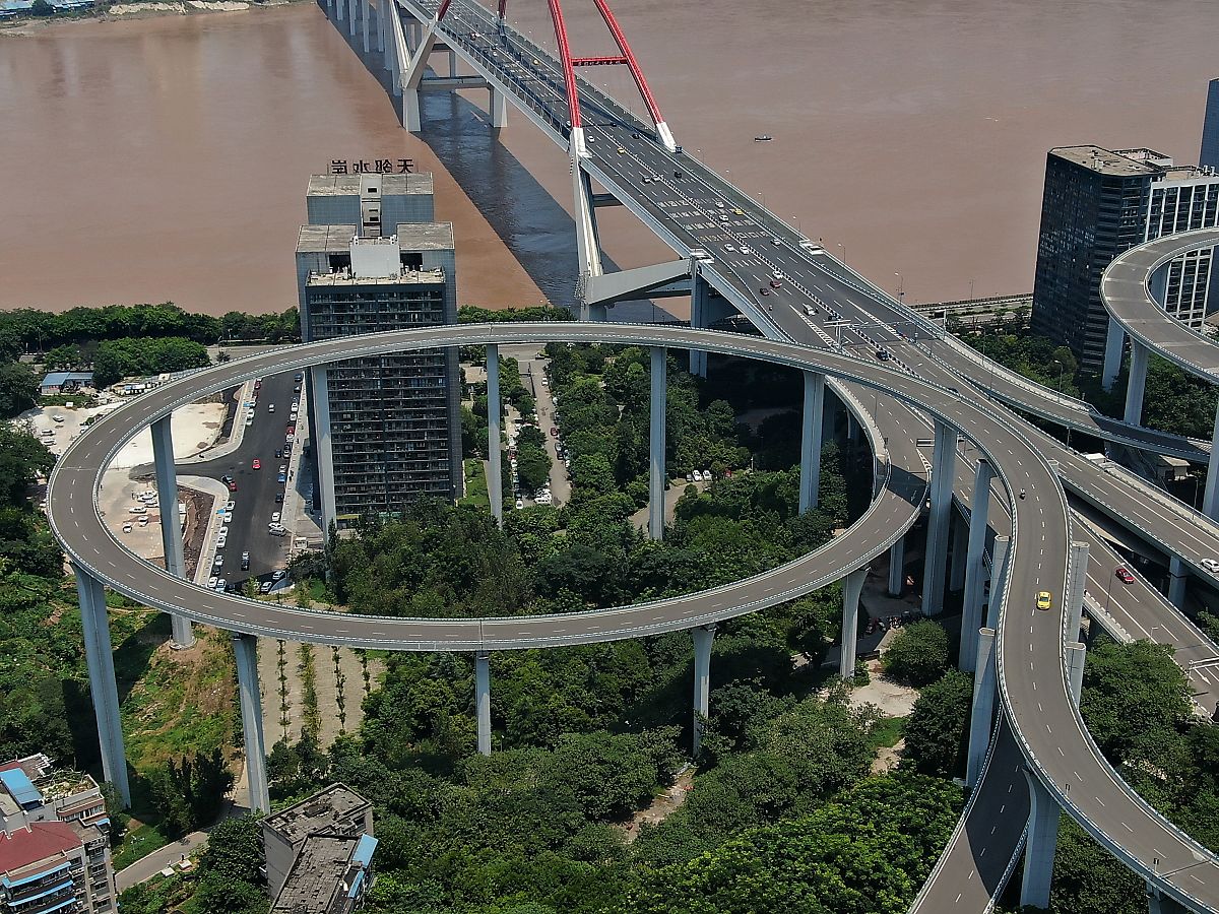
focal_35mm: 48
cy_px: 457
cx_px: 610
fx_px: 1690
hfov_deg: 39.7
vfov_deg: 30.3
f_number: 3.8
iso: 100
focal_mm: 8.6
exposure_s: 1/800
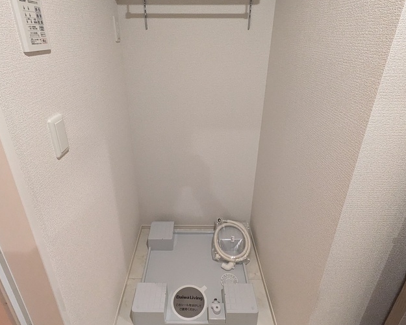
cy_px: 139
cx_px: 192
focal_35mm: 21
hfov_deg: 77.6
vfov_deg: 65.2
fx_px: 252
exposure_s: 1/60
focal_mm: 1.83
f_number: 2.2
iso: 552
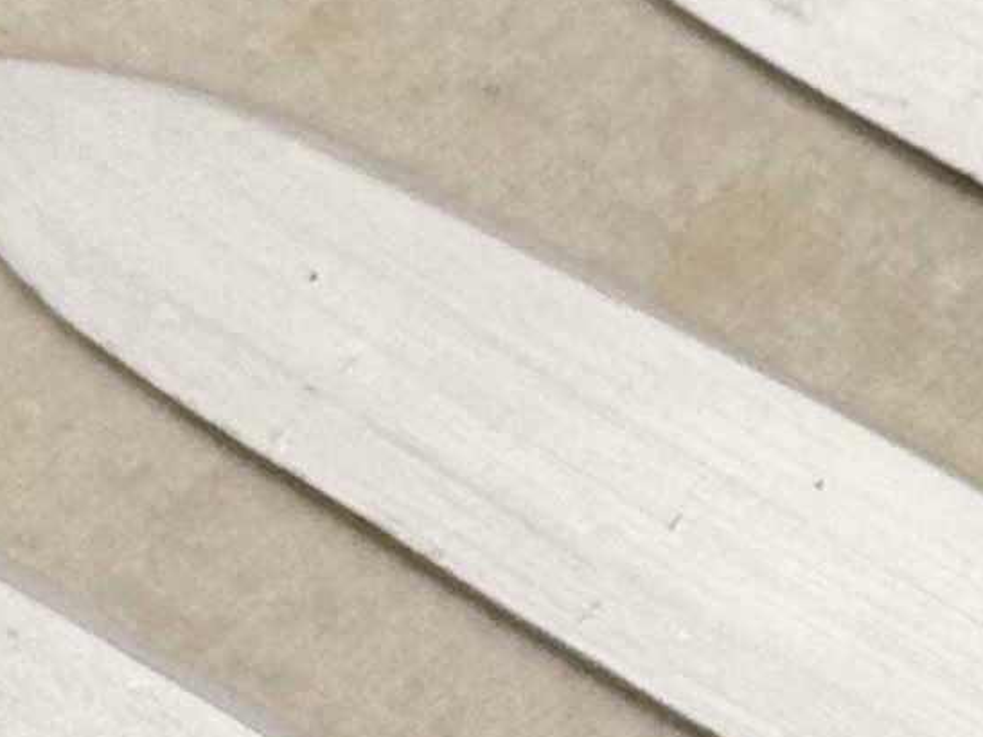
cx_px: 2049
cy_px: 1325
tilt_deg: -53.9
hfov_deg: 5.5
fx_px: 10050
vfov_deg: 4.2
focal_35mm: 354
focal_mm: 6.76
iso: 100
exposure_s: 1/221
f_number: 1.78
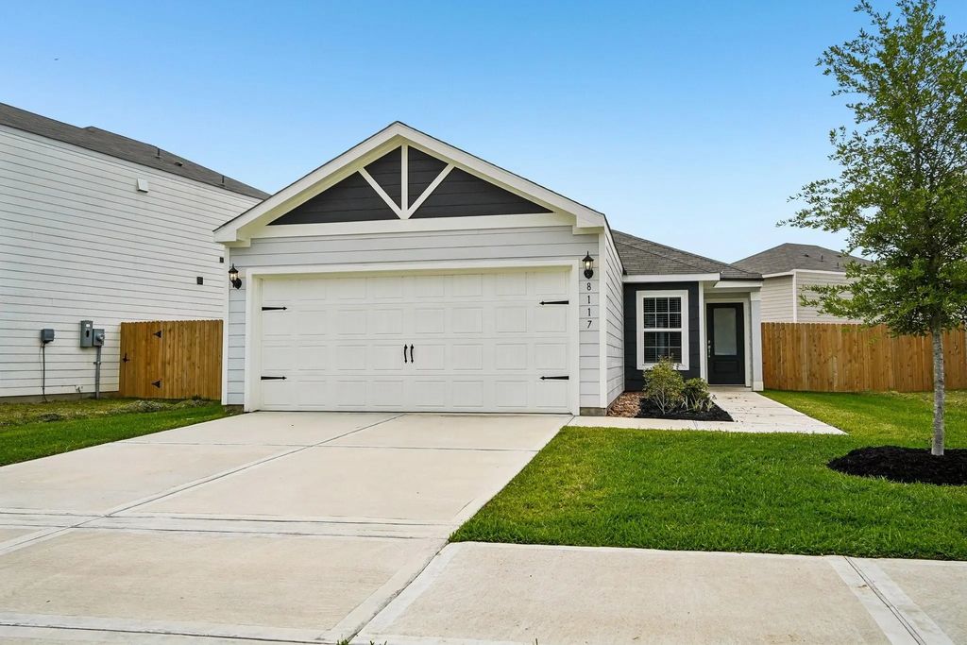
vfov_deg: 45.0
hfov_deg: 63.7
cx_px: 484
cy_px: 322
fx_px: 779
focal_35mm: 29
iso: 500
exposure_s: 1/1250
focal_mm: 29
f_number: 8
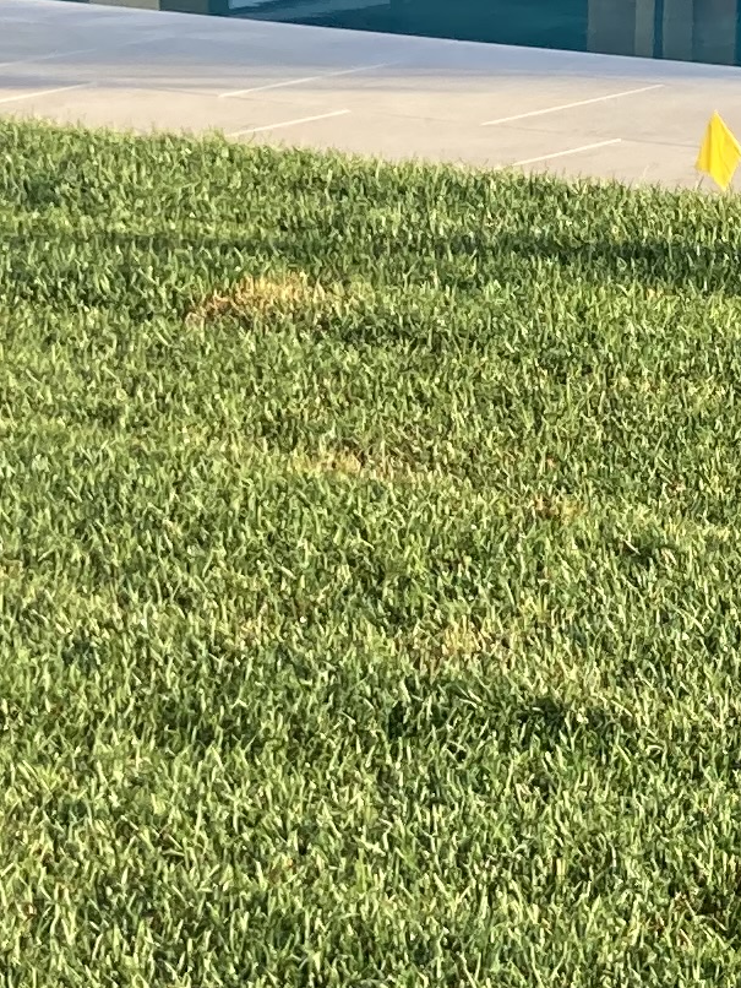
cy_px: -530
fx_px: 3994
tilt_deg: -0.5
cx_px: 1802
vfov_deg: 13.2
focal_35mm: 140
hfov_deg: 9.4
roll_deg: -0.8
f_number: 1.8
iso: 20
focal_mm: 3.99
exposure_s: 1/392
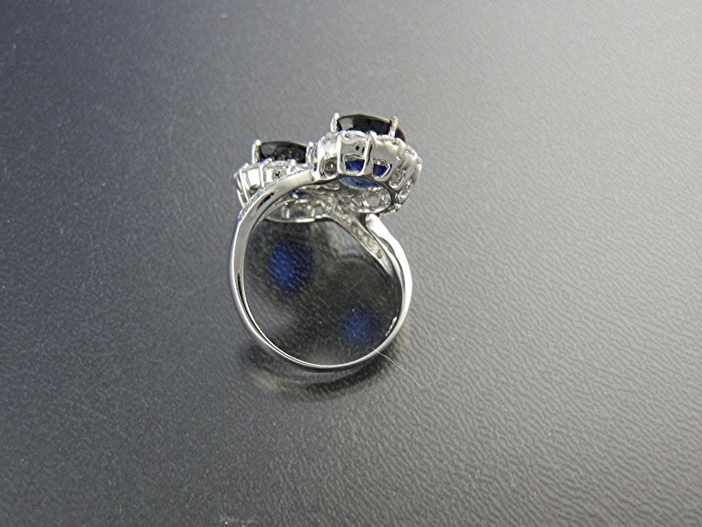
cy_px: 264
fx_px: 1196
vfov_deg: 24.8
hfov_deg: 32.7
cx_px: 351
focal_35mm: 59
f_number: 4
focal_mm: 10.6
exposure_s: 1/16
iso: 400
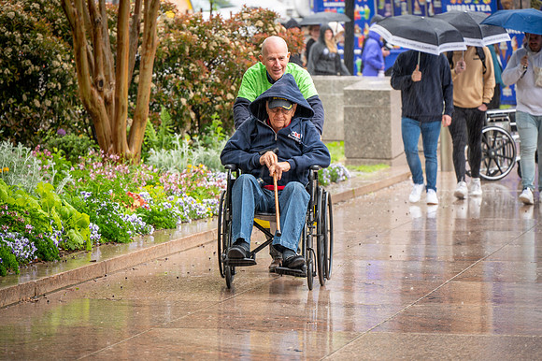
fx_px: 3009
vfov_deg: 6.9
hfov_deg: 10.3
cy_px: 180
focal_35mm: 200
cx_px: 271
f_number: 6.3
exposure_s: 1/80
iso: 640
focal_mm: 200
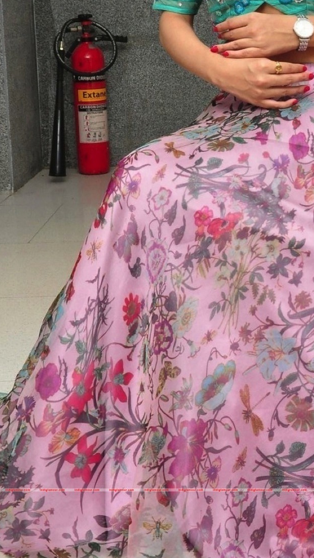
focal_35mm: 72
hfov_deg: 16.5
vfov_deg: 28.9
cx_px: 294
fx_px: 1066
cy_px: 143
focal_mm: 28
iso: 1250
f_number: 8
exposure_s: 1/125
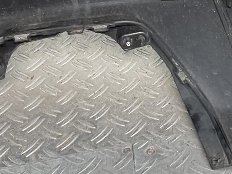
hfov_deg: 18.0
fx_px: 724
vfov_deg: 13.7
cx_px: 191
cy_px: 48
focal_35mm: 108
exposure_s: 1/100
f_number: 1.8
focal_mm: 3
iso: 16
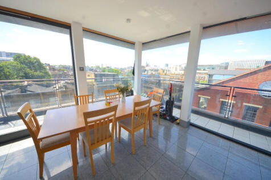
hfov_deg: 112.6
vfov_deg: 90.0
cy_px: 90
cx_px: 136
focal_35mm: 12
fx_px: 90
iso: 220
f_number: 8
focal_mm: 8
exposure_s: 1/60
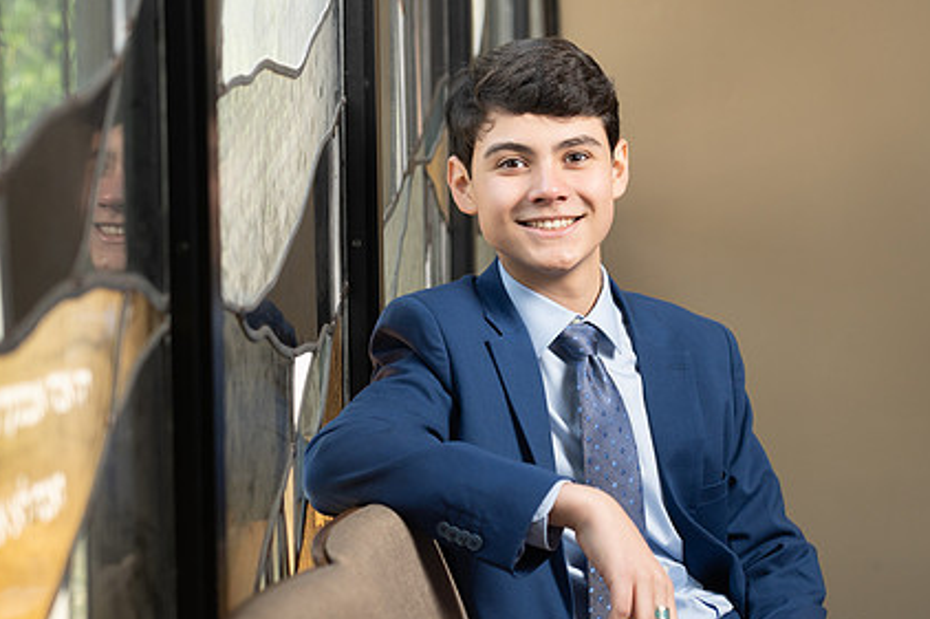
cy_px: 349
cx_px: 412
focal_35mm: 132
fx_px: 3408
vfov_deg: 10.4
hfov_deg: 15.5
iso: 1000
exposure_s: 1/250
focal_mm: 96
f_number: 4
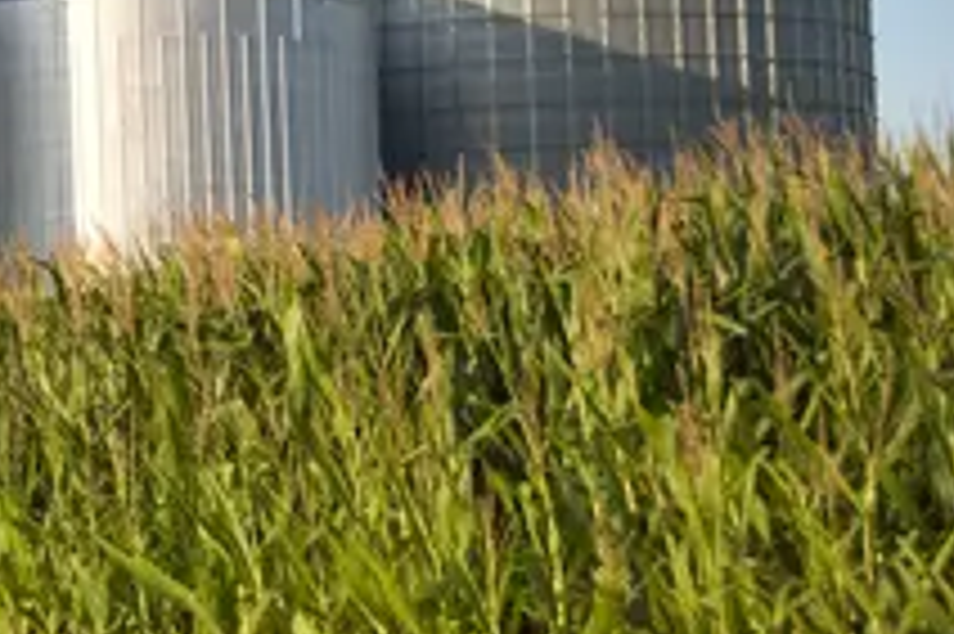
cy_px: 155
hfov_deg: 13.6
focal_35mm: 150
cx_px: 162
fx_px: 3969
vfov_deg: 9.1
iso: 200
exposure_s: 1/200
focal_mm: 55
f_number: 7.1
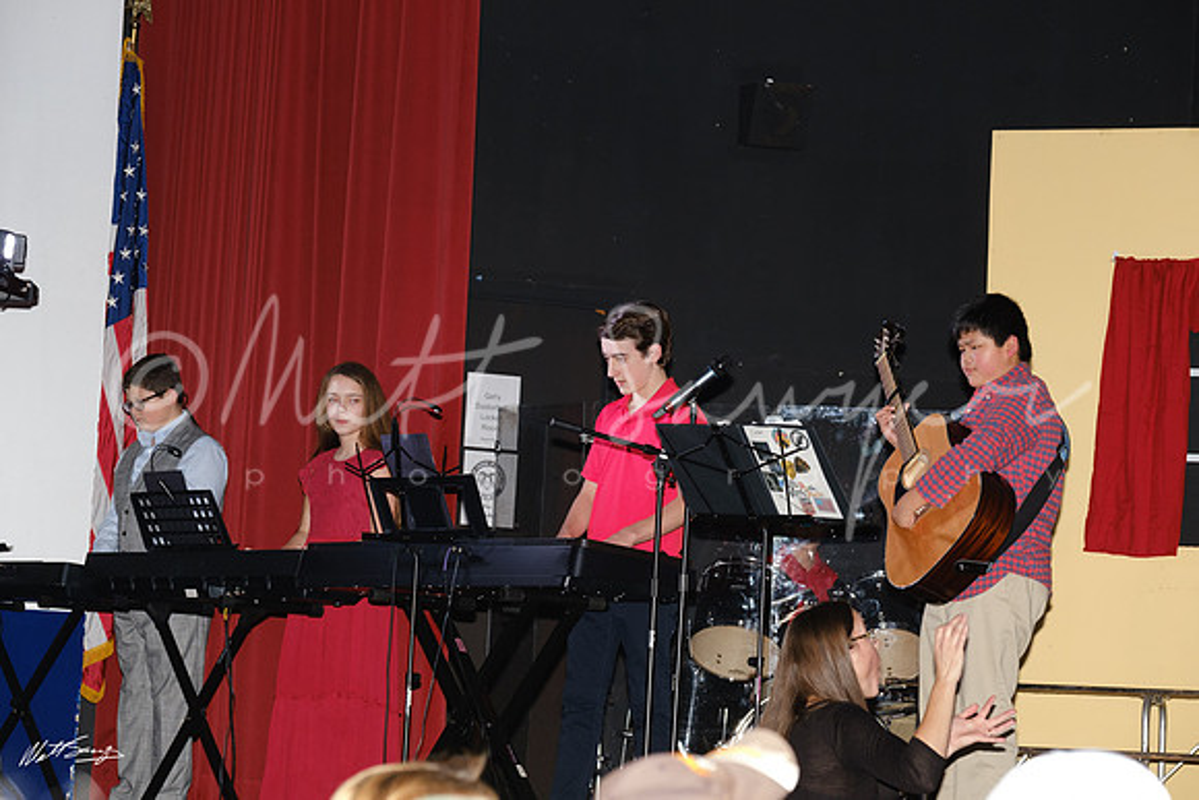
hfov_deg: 16.3
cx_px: 600
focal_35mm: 126
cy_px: 400
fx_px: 4197
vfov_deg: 10.9
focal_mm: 83.8
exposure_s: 1/125
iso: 1600
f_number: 5.6
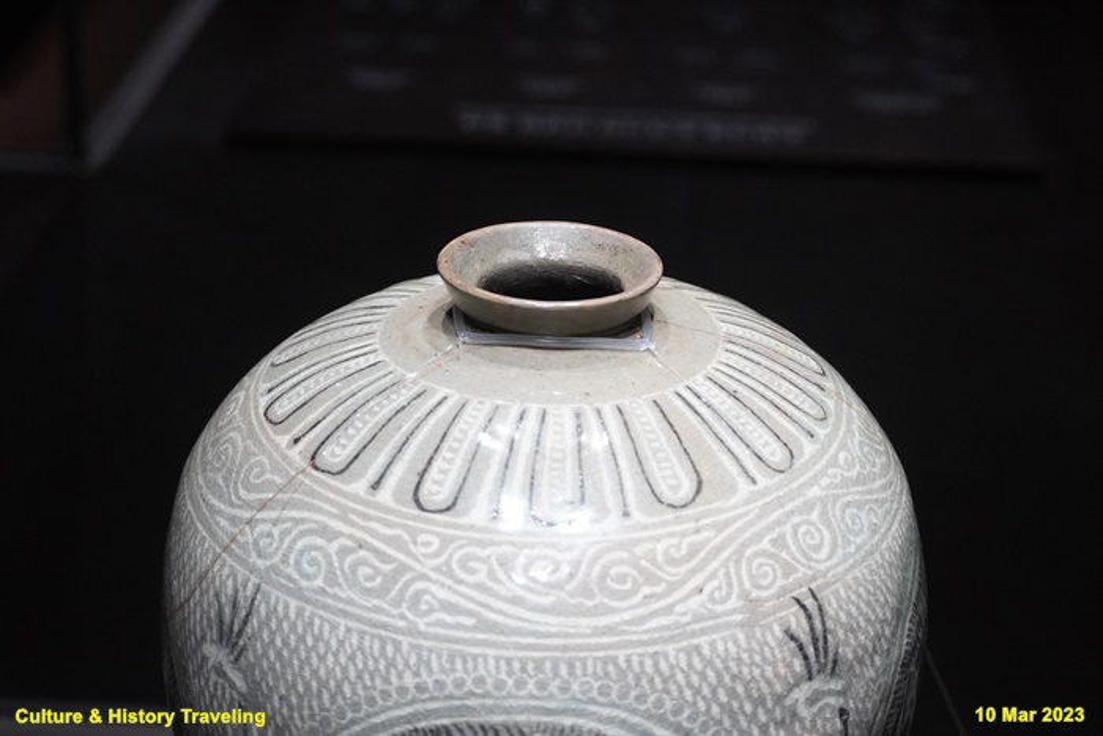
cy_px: 368
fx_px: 1609
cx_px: 552
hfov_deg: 37.8
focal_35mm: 52
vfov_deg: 25.8
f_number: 5.6
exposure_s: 1/160
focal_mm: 35
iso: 2500
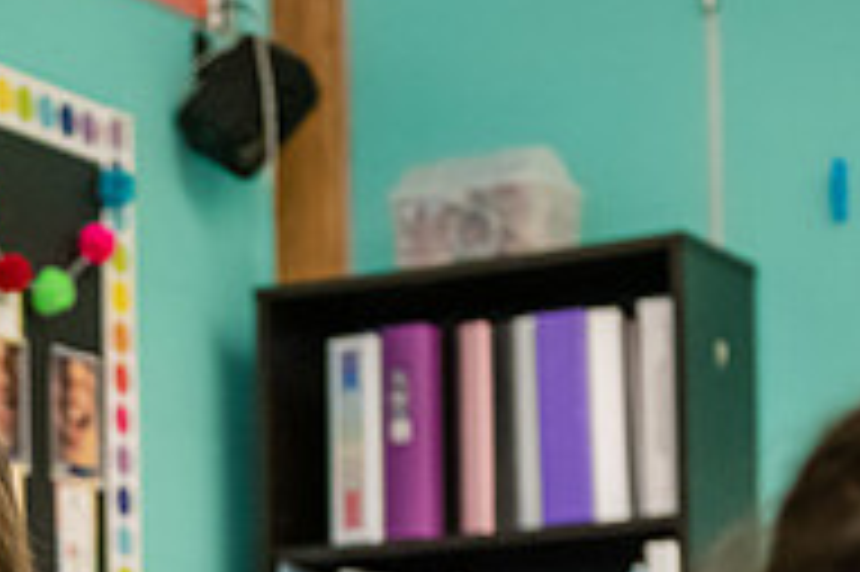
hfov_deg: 13.2
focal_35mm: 152
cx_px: -131
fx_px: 3628
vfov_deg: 8.8
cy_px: 813
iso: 3200
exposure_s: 1/200
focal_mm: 50
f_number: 3.2
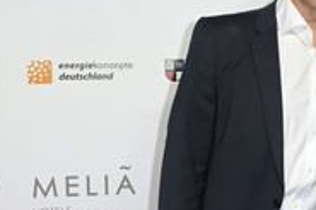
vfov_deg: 17.4
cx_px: 348
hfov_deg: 24.3
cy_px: 137
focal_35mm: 78
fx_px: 684
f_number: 6.3
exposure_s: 1/250
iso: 800
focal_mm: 32
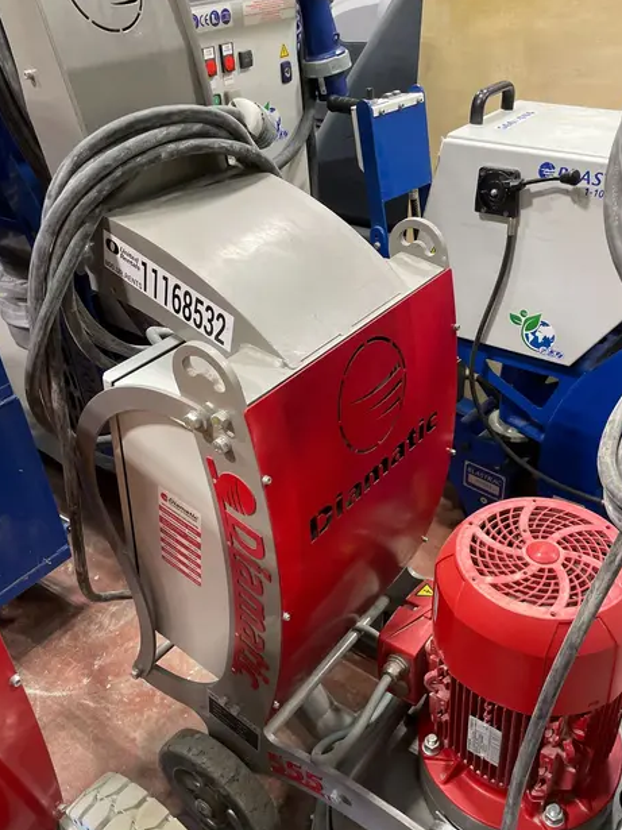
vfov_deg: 58.2
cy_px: 468
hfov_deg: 45.3
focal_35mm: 31
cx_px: 363
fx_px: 743
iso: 250
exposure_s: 1/60
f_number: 1.6
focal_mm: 4.2
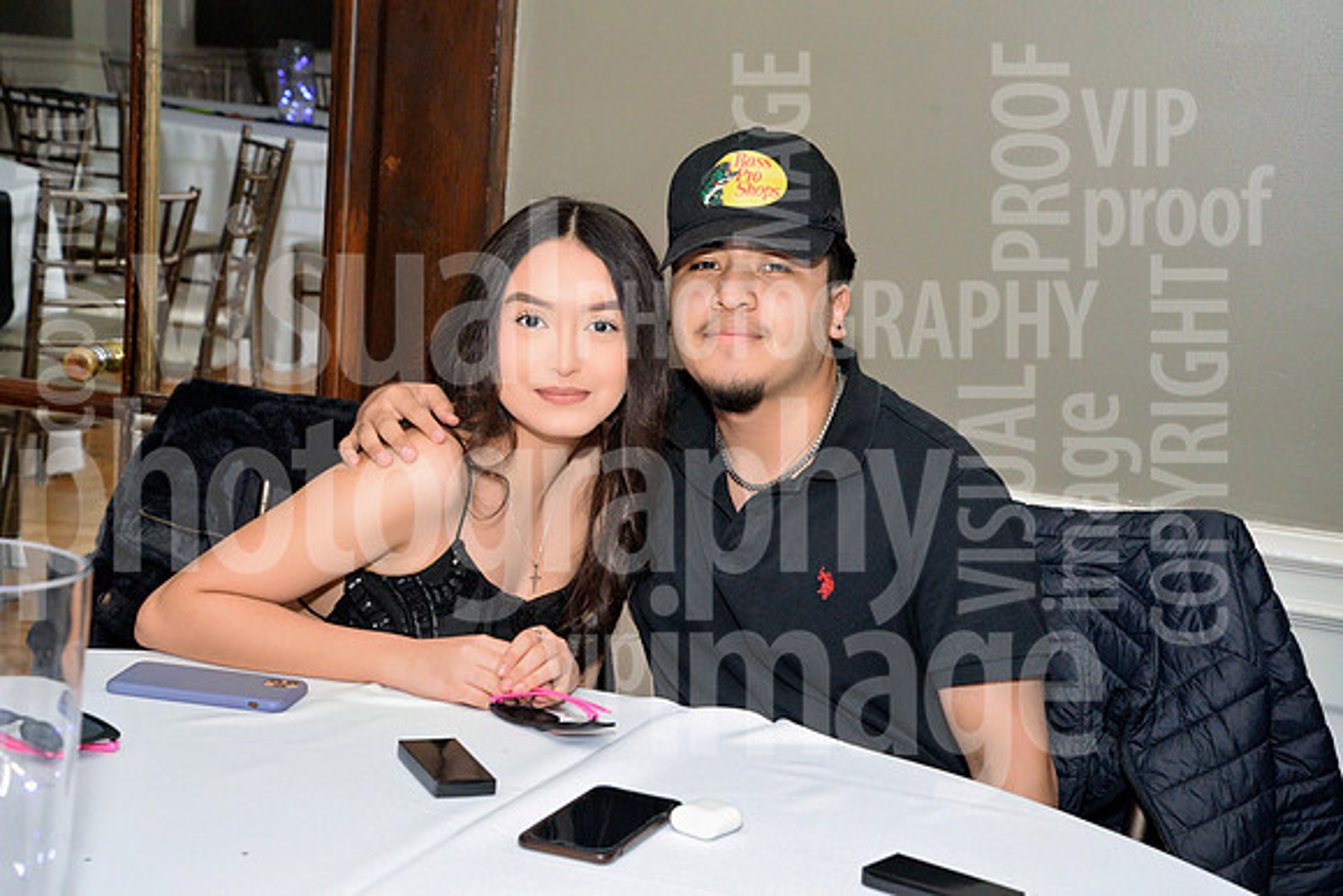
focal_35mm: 68
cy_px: 448
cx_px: 672
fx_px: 2537
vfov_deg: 20.0
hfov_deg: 29.6
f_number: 8
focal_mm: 68
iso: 6400
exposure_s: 1/80
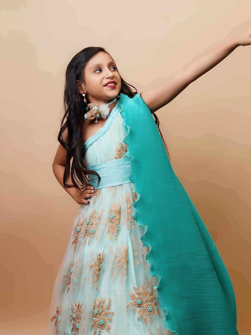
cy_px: 204
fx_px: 744
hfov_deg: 19.1
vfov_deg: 25.3
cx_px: 158
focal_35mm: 77
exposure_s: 1/200
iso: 400
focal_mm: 50
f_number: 2.8
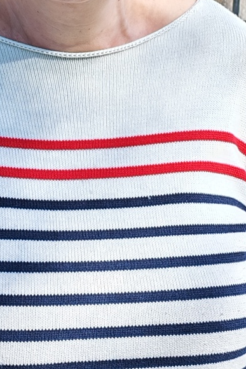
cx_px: 59
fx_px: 1270
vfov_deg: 16.1
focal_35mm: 124
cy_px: -28
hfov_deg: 11.0
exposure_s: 1/210
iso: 50
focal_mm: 6.12
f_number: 1.9
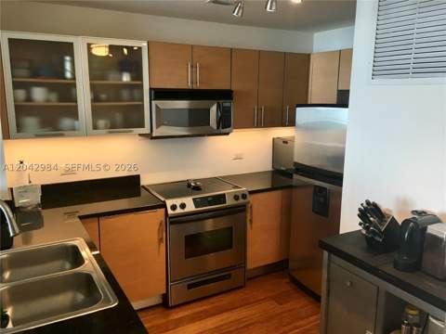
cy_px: 167
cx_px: 223
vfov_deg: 48.2
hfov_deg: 61.7
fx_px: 374
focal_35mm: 29
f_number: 2.2
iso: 40
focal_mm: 4.15
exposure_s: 1/30
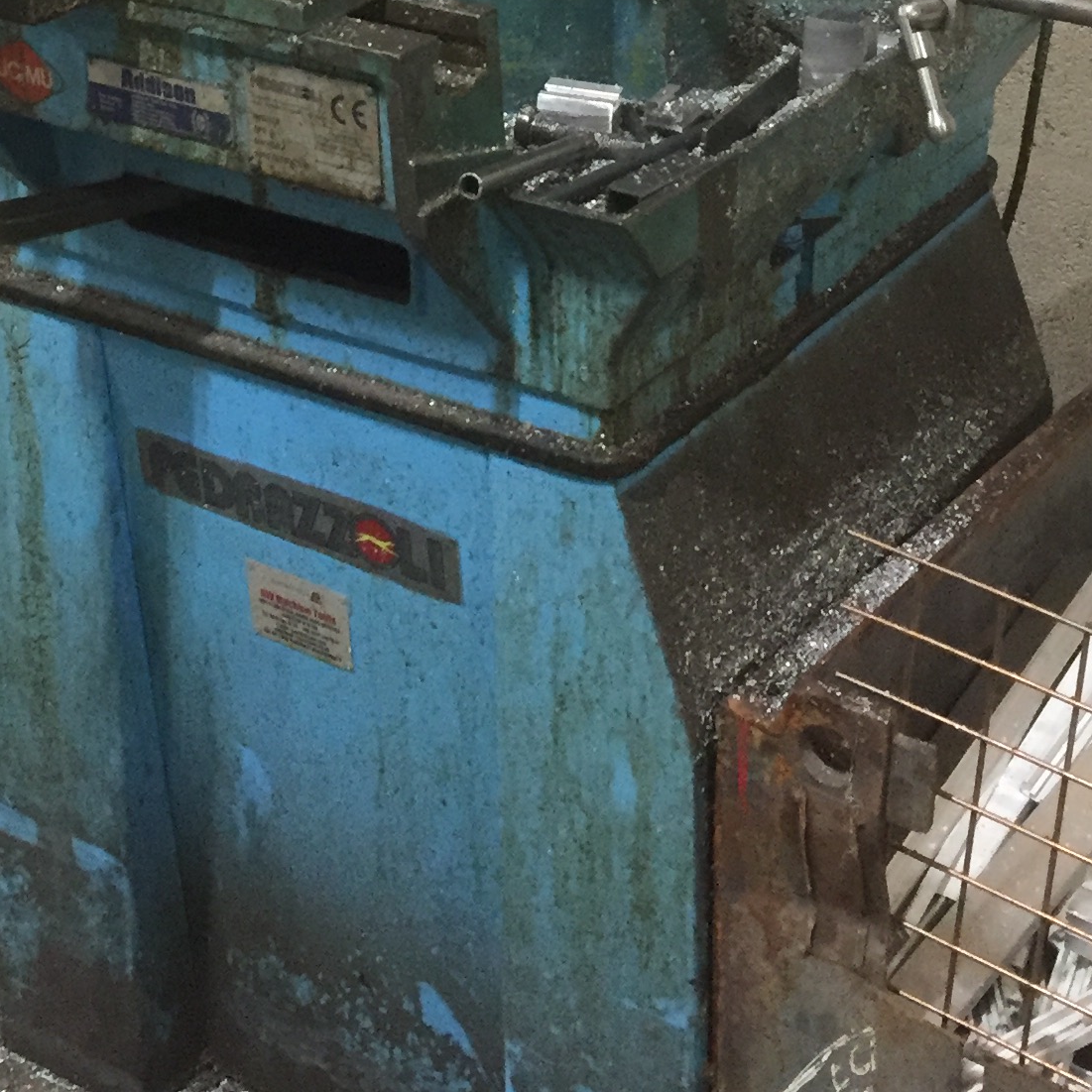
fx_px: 2712
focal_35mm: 76
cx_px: 466
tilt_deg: -15.2
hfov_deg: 22.7
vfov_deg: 21.5
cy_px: -146
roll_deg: +0.8
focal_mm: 4.15
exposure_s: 1/33
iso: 320
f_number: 2.2
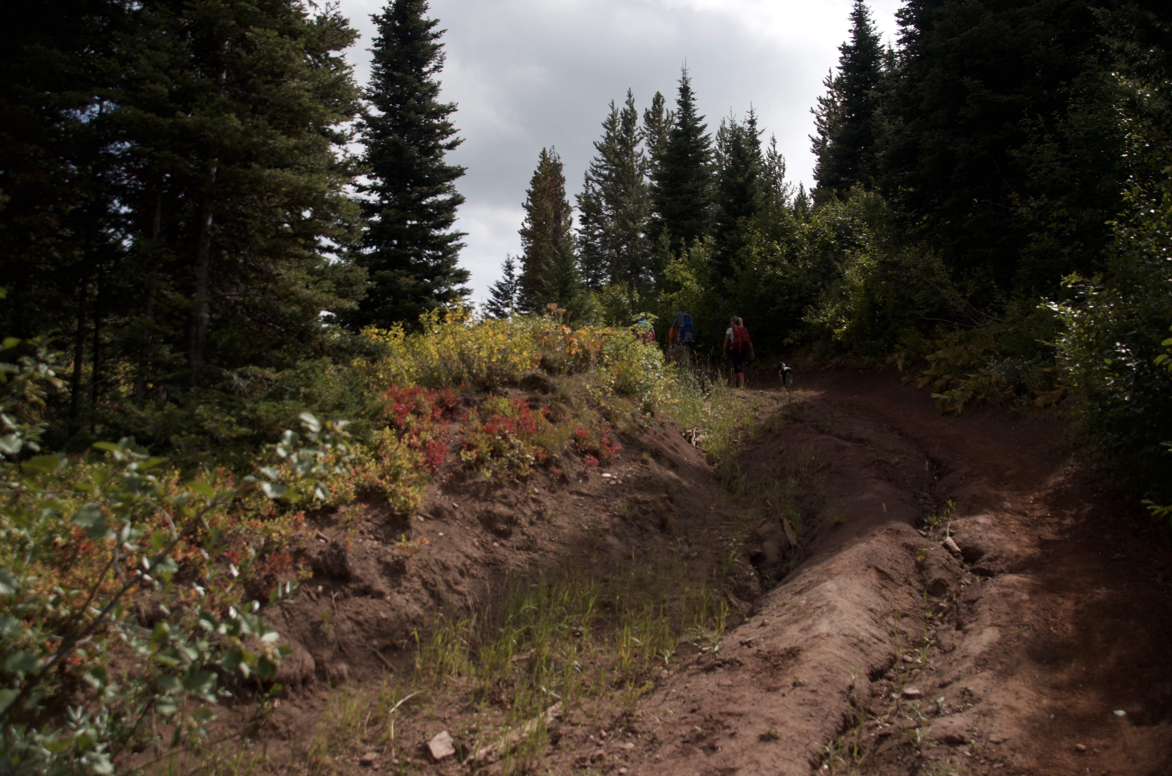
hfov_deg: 67.5
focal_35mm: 27
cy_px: 388
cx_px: 586
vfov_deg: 47.7
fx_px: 877
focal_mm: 18
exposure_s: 1/500
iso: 100
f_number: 4.5
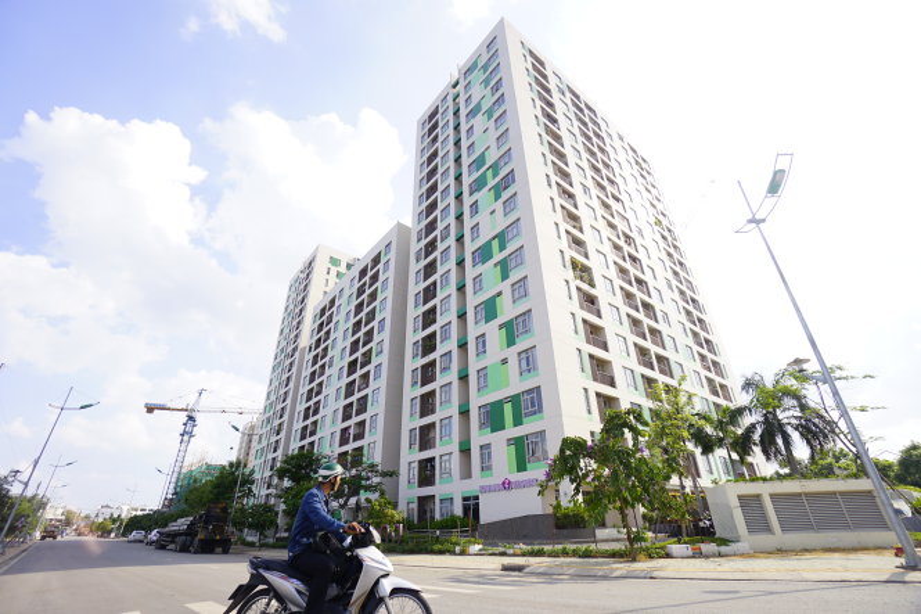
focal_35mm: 15
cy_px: 307
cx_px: 460
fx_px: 384
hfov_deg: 100.4
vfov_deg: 77.3
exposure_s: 1/320
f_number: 5.6
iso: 160
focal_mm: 10
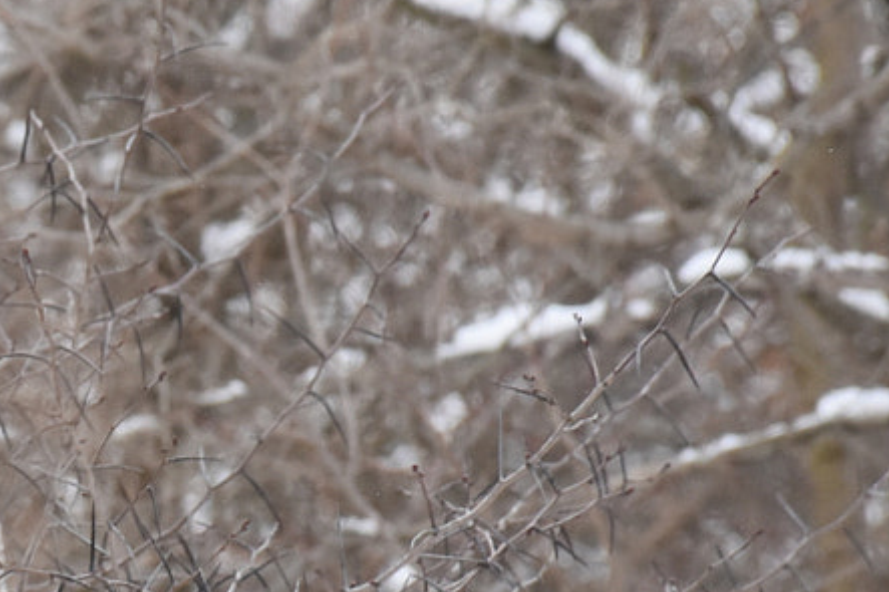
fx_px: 18710
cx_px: -100
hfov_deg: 2.7
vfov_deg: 1.8
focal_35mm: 758
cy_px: 349
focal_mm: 140
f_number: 7.1
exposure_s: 1/800
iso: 800
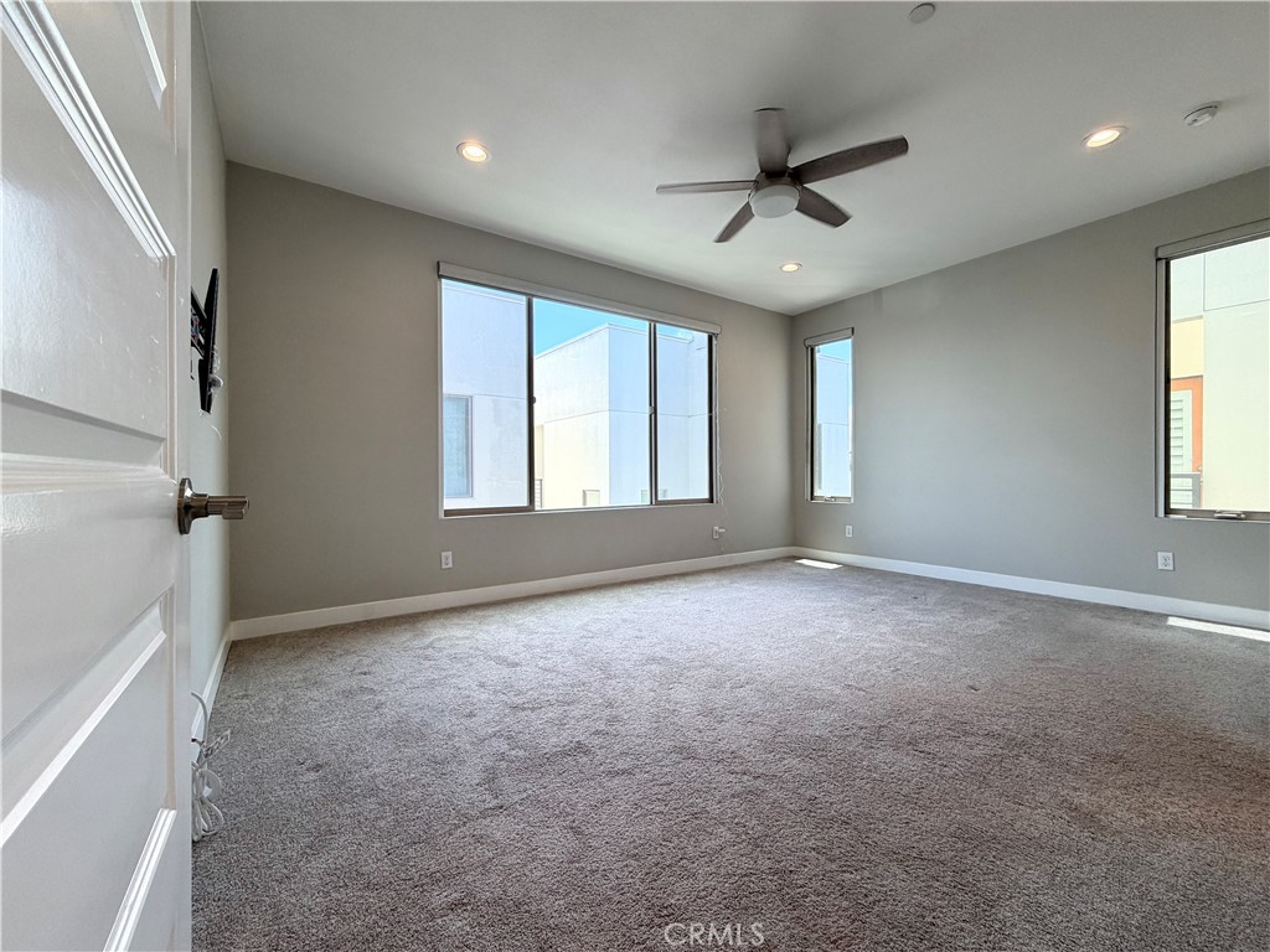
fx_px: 514
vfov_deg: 85.7
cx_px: 635
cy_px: 476
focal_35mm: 14
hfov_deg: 102.1
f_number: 2.2
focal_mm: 2.22
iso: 64
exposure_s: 1/146
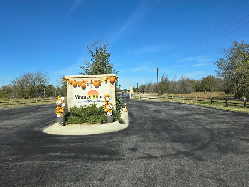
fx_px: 187
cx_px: 117
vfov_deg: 53.0
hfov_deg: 67.3
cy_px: 94
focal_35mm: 26
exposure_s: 1/296
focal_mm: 6.3
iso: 12
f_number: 1.7
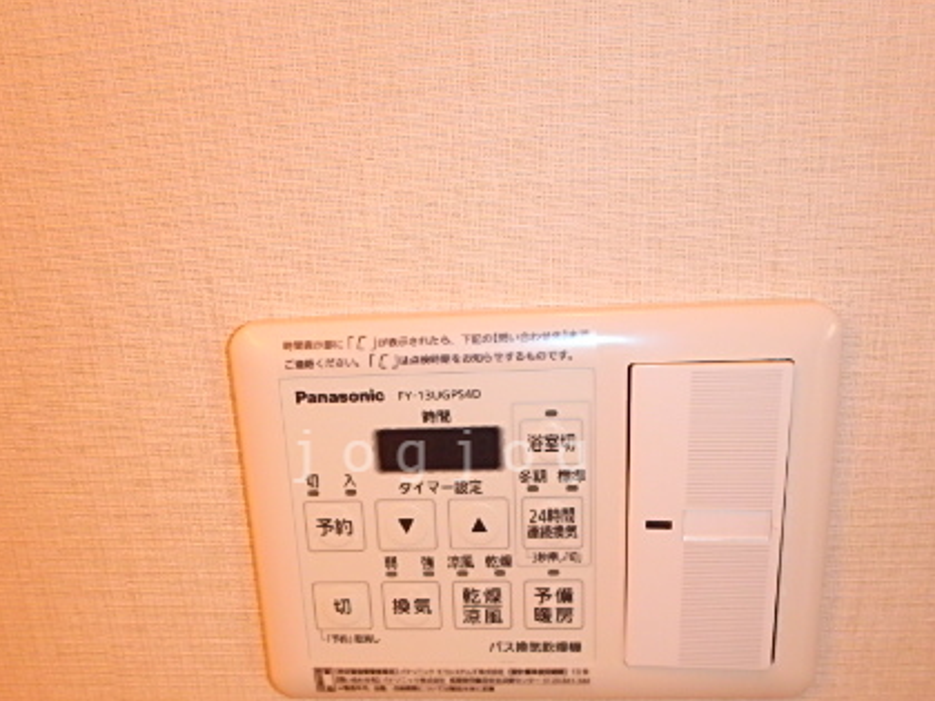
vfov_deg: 43.7
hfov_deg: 56.8
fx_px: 864
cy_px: 456
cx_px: 445
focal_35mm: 32
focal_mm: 3.7
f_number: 3.5
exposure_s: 1/30
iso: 160
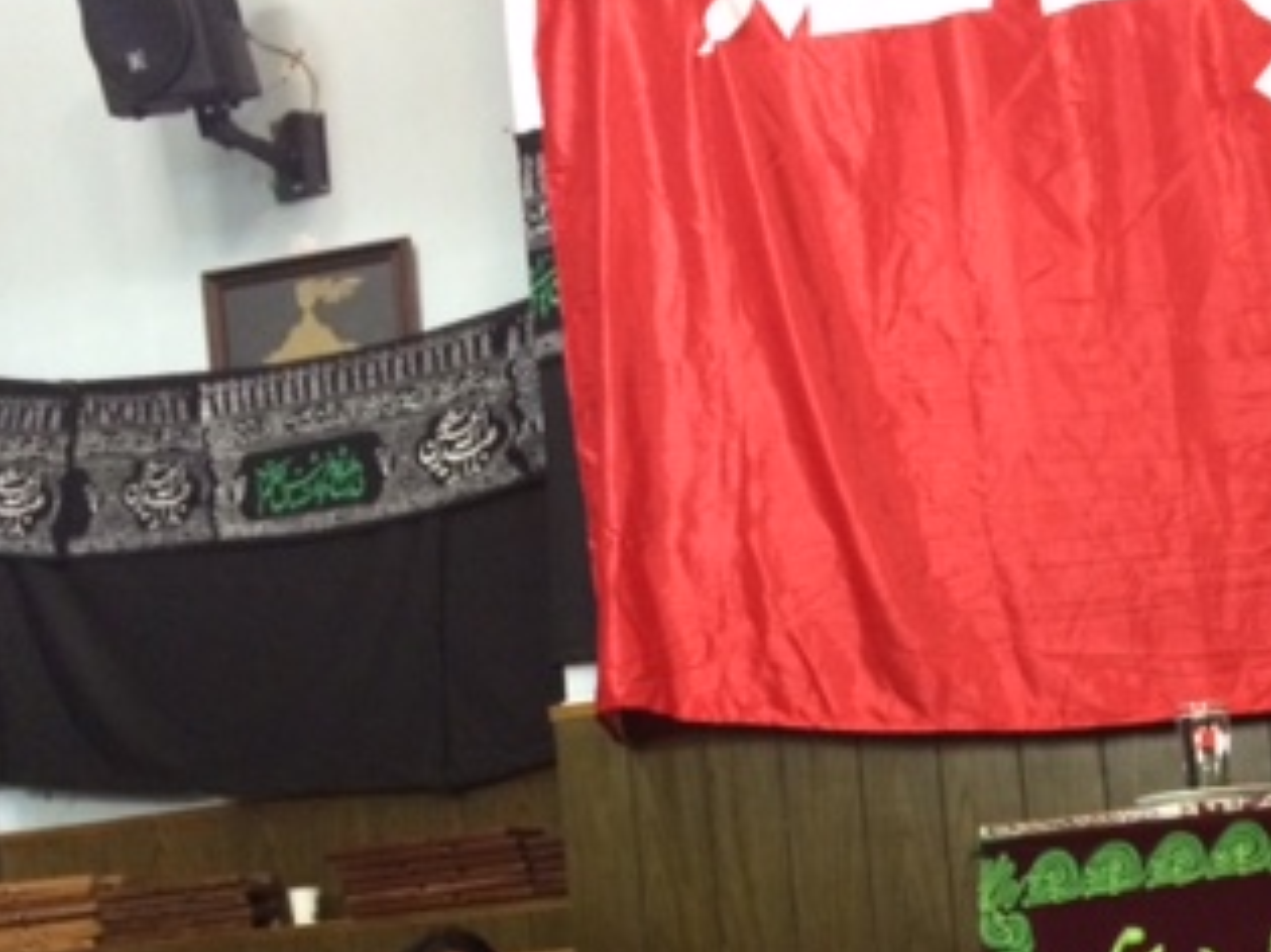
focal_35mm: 59
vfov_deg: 24.1
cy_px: 847
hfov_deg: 31.1
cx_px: 1154
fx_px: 2165
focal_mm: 4.15
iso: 400
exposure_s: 1/17
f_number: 2.2
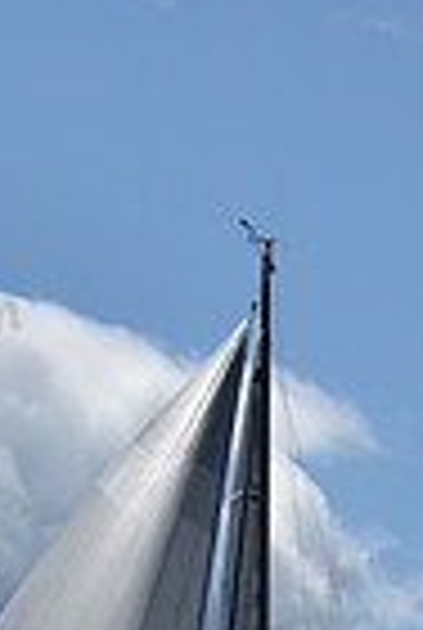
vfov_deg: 5.4
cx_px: 254
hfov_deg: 3.6
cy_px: 968
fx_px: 6664
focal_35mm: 380
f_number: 13
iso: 250
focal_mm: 92
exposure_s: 1/800
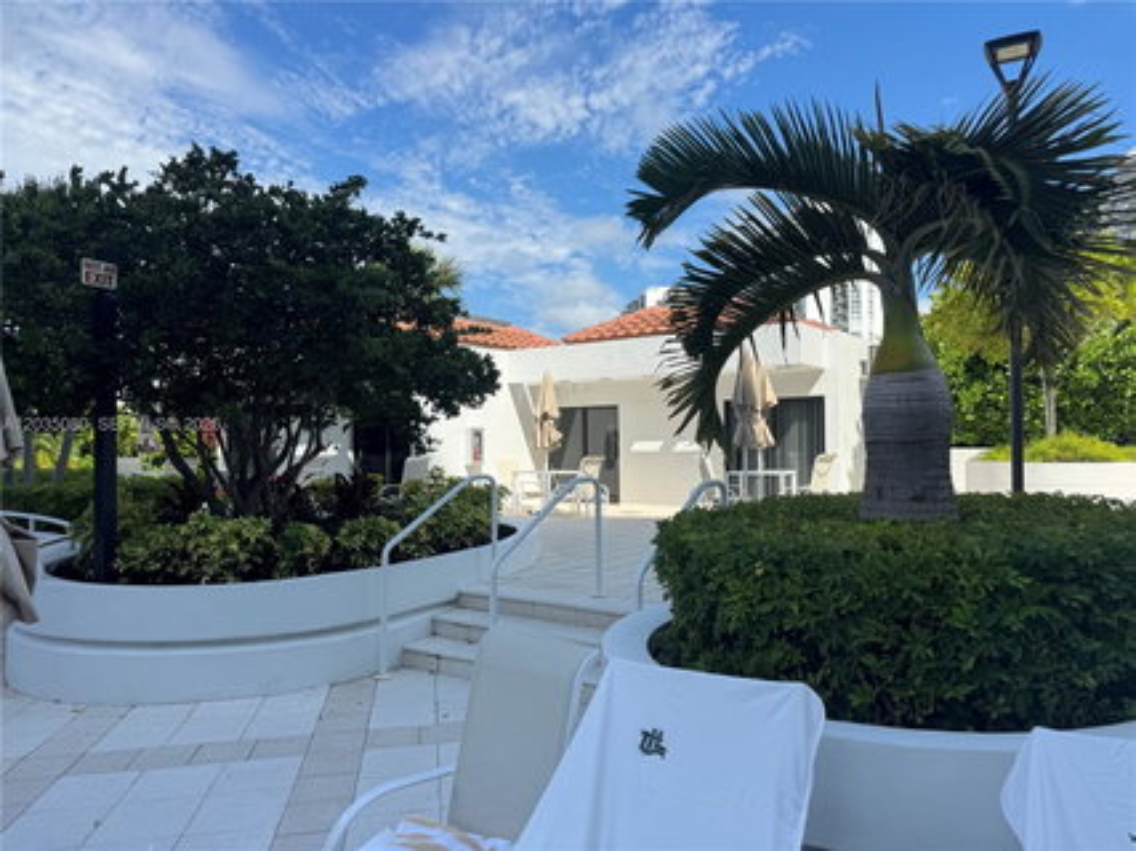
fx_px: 787
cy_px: 426
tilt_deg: -1.6
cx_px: 568
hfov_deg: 71.6
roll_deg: +0.0
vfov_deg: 56.8
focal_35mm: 24
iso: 80
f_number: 1.78
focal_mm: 6.76
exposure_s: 1/4310
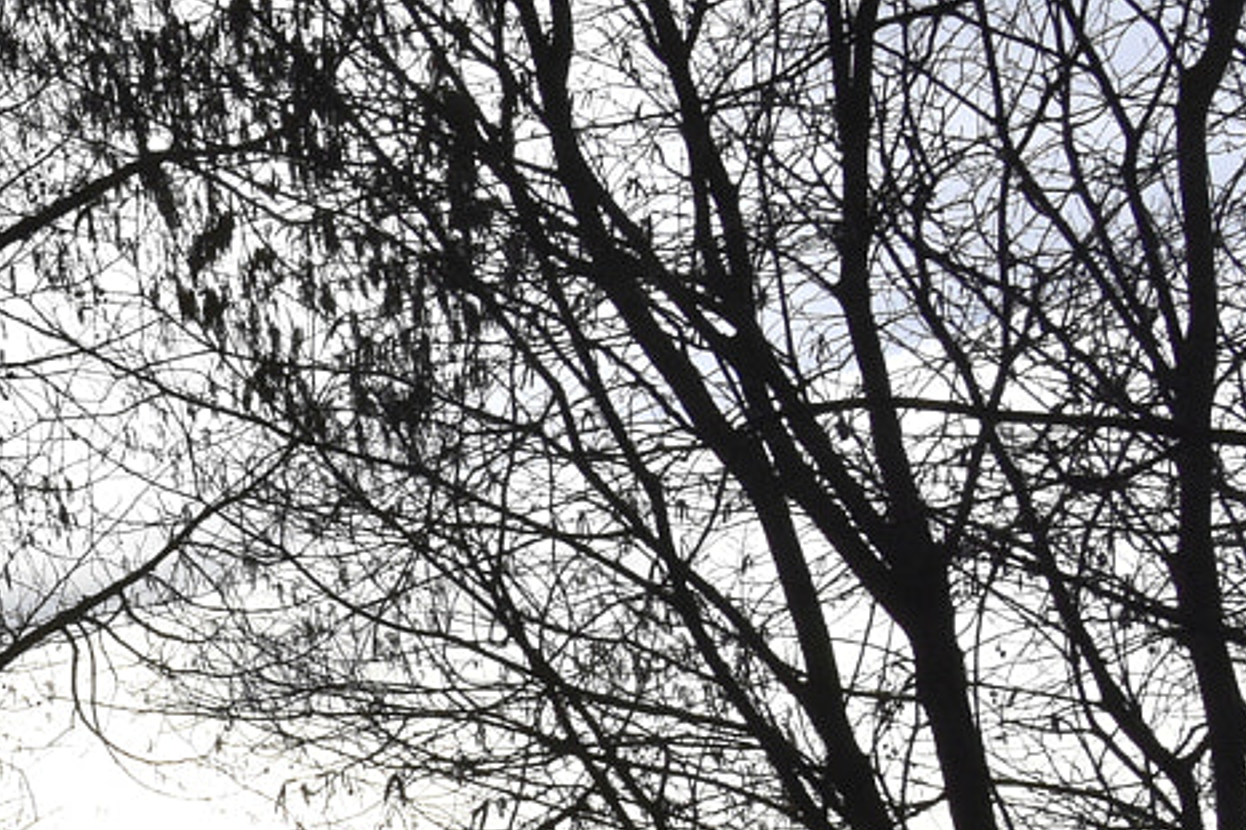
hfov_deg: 16.2
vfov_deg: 12.0
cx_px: -726
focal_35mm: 113
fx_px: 3909
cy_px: 793
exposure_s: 1/2500
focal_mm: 22
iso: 1250
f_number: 14
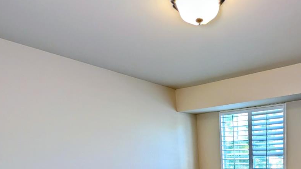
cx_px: 210
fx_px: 200
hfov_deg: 71.0
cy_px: 171
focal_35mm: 25
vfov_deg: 40.1
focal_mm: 2.02
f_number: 1.7
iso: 106
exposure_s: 1/120
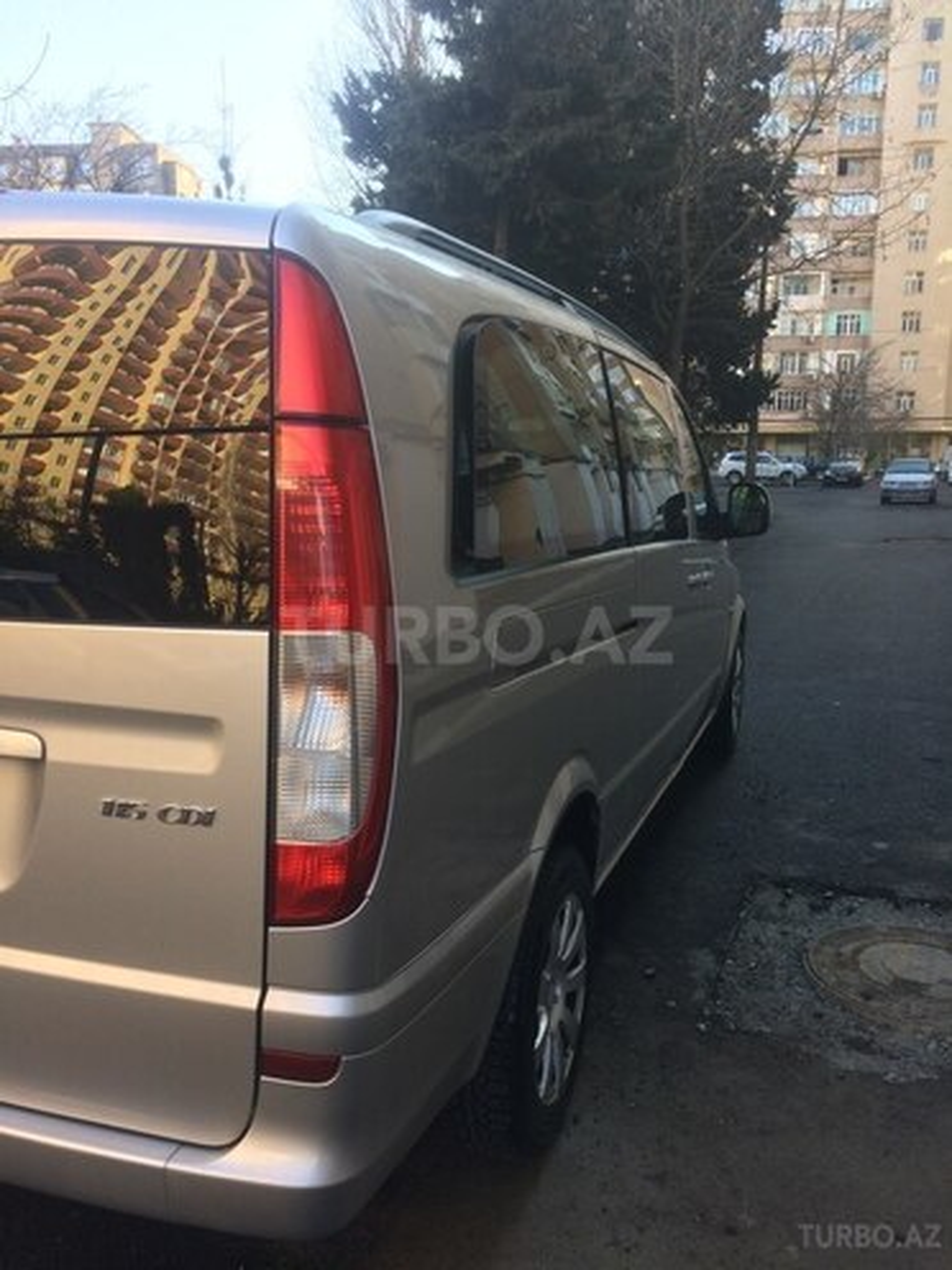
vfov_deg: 61.7
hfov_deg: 48.2
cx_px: 476
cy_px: 635
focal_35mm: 29
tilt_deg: -11.2
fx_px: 1063
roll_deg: +0.2
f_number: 2.2
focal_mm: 4.15
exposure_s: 1/243
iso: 32
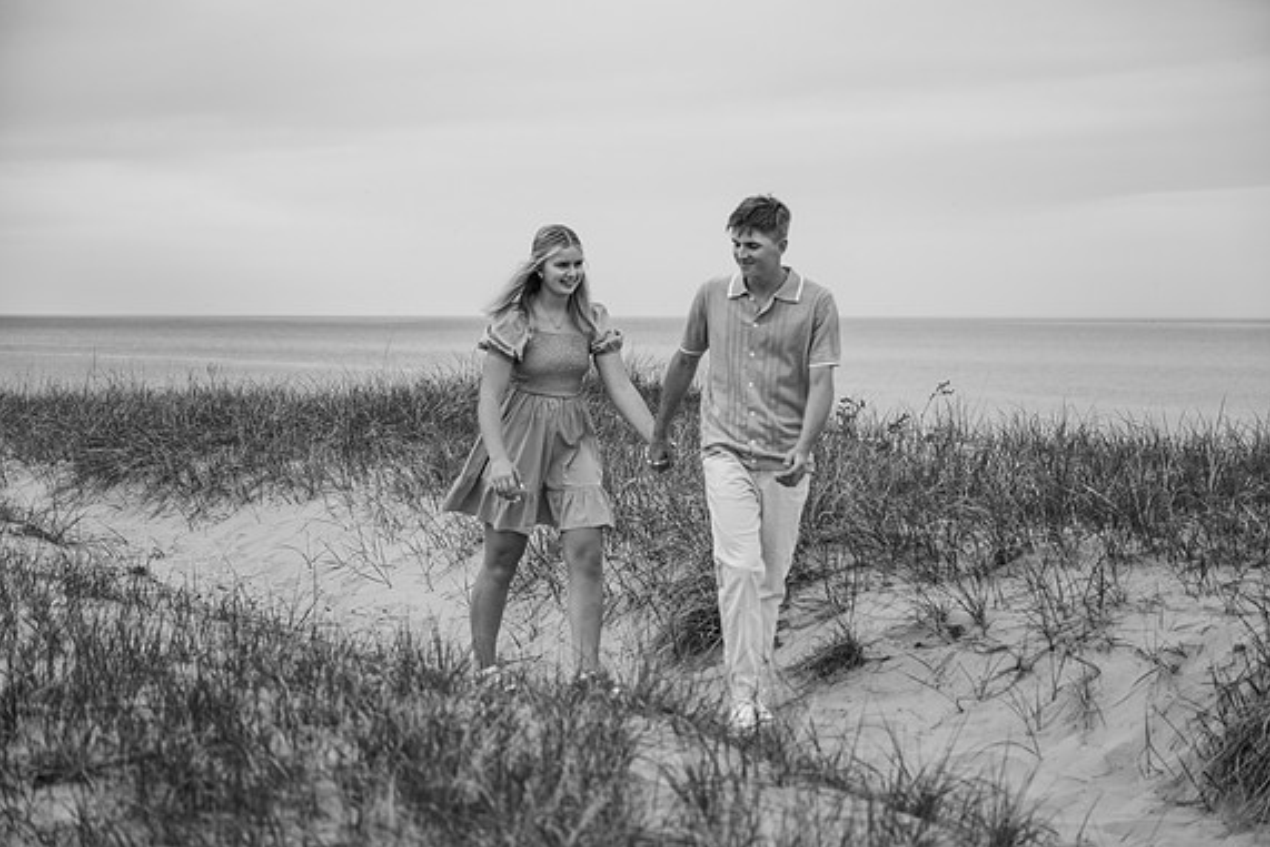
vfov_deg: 21.9
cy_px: 428
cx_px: 636
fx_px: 2188
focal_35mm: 62
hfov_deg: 32.4
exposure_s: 1/1000
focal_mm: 61
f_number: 2.8
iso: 200
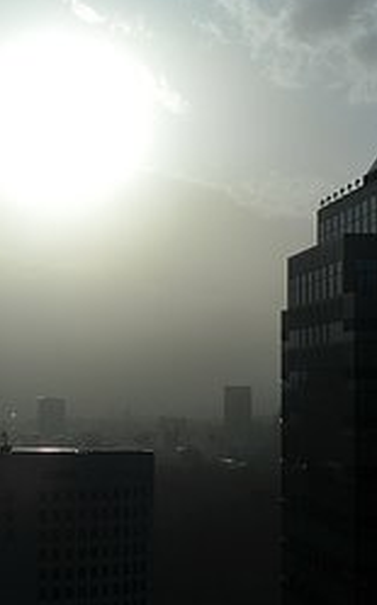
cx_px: 36
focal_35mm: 110
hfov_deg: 11.8
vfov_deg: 18.9
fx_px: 1814
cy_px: 284
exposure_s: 1/8000
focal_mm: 35
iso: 200
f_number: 5
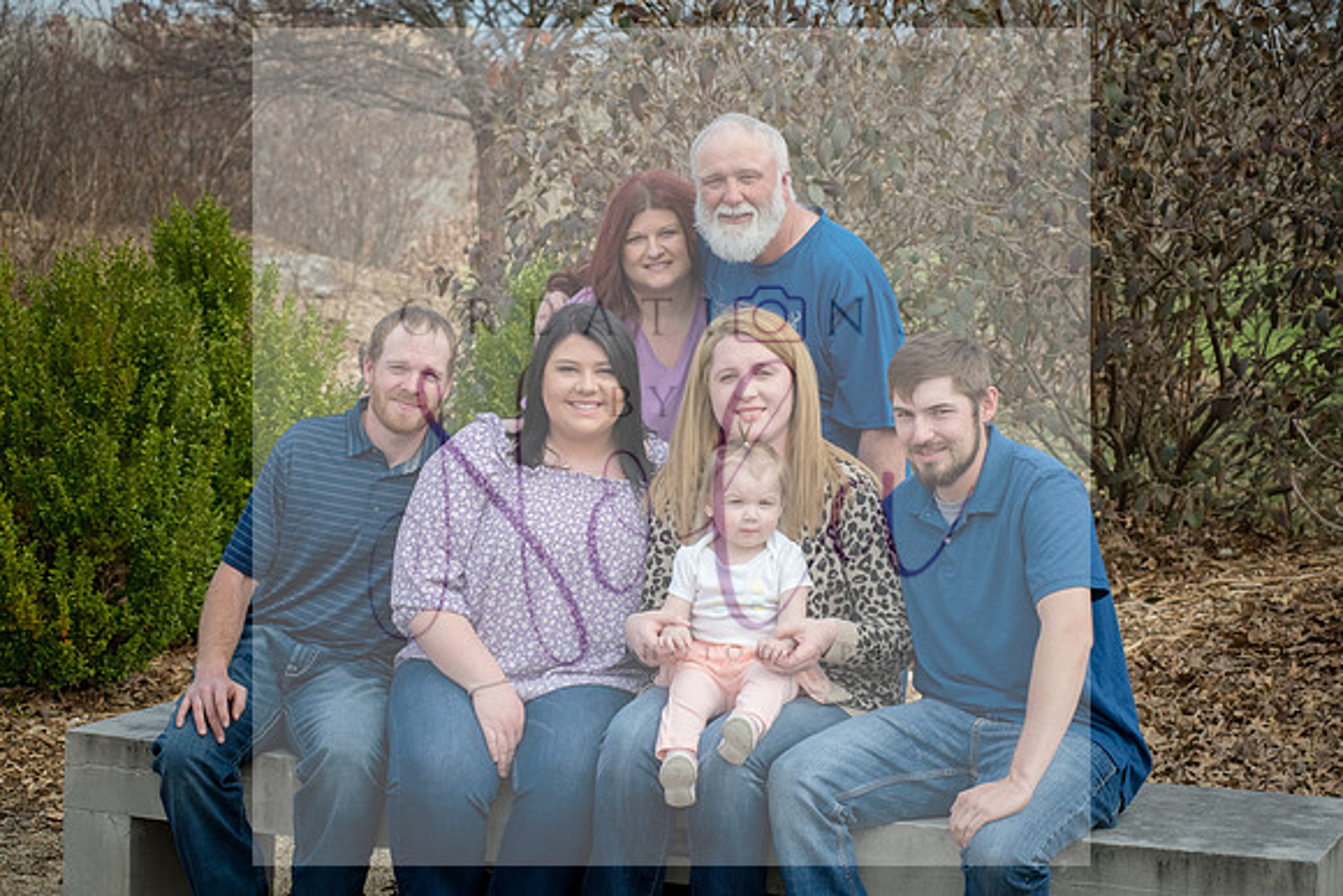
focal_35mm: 80
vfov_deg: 17.1
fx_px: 2985
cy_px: 448
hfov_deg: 25.4
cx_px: 672
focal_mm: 80
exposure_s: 1/500
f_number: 8
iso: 400
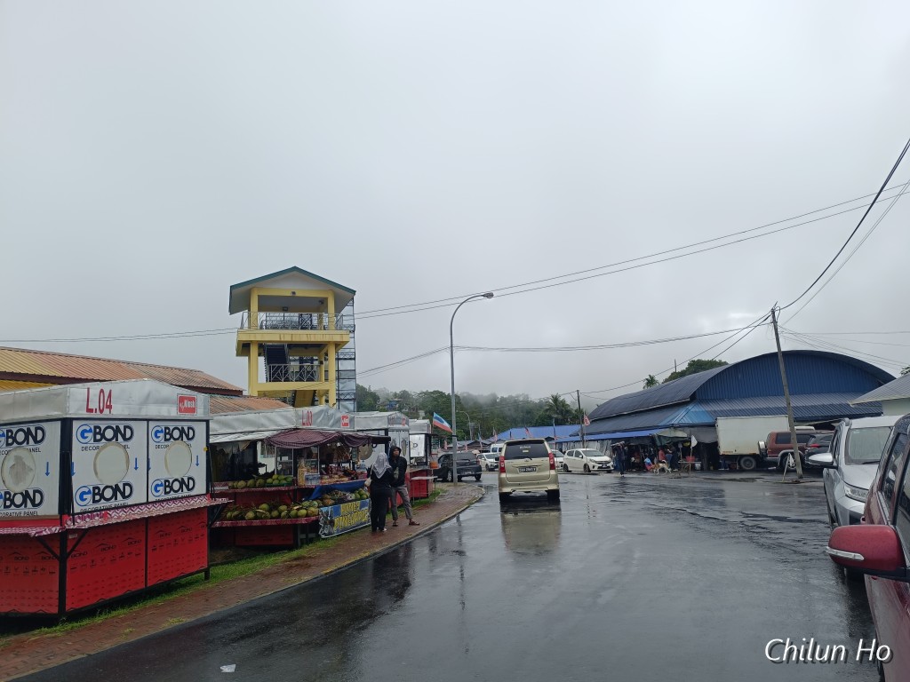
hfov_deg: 71.6
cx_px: 455
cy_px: 341
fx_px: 631
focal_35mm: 24
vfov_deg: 56.8
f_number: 1.65
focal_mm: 6.14
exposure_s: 1/890
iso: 52
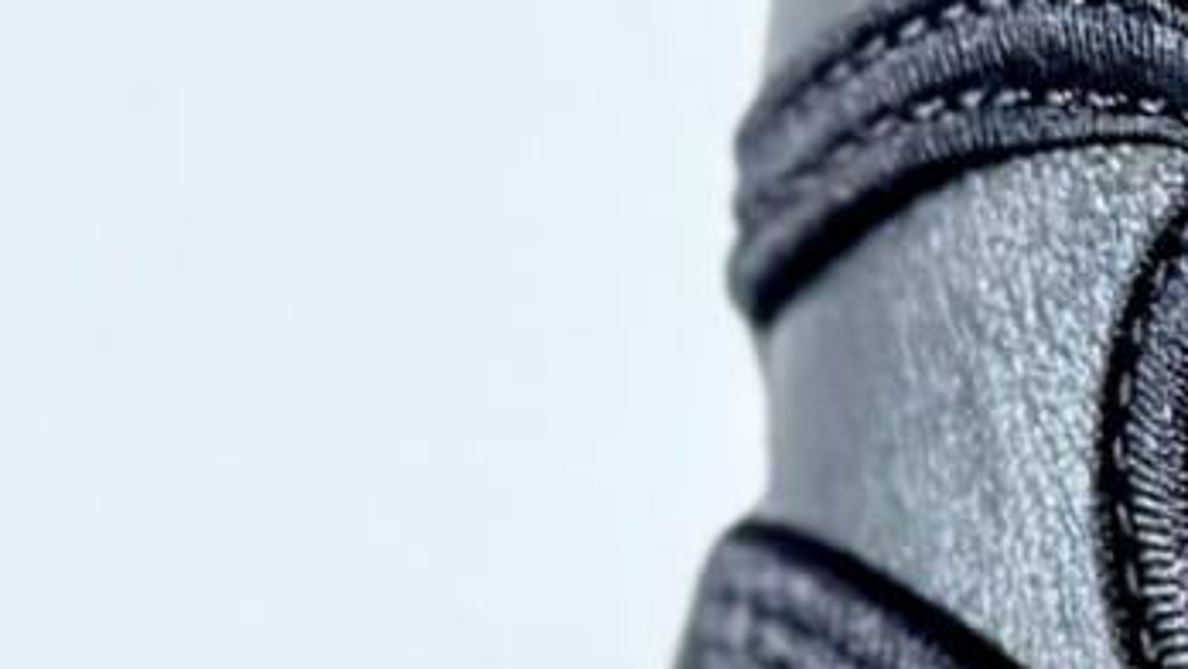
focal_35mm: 385
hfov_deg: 5.4
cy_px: 1338
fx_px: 12132
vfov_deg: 3.1
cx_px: 3243
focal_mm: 6.86
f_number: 1.78
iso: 200
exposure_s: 1/60
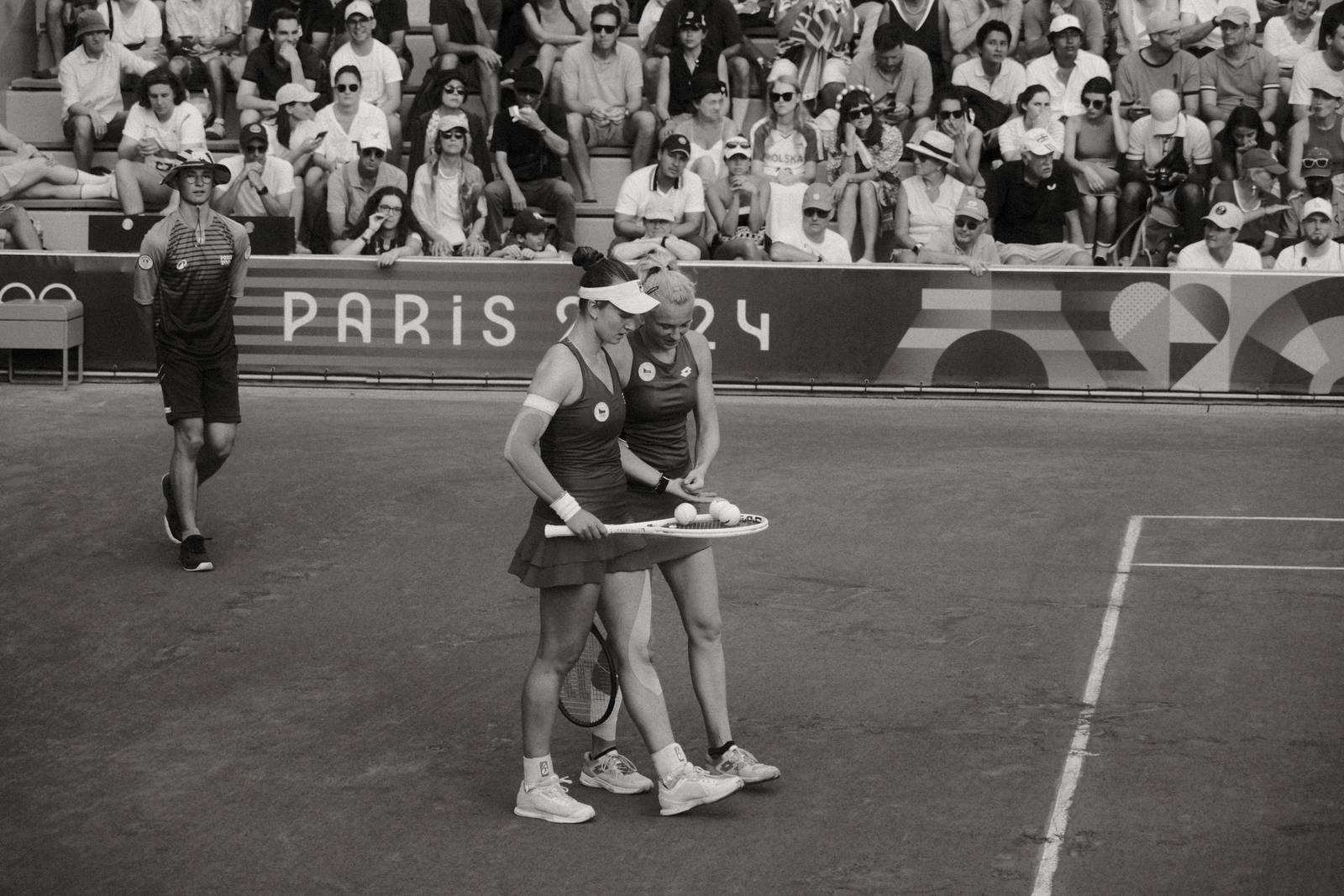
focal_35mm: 120
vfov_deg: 11.4
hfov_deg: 17.1
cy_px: 448
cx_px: 672
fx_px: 4480
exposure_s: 1/900
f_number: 4
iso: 640
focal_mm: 80
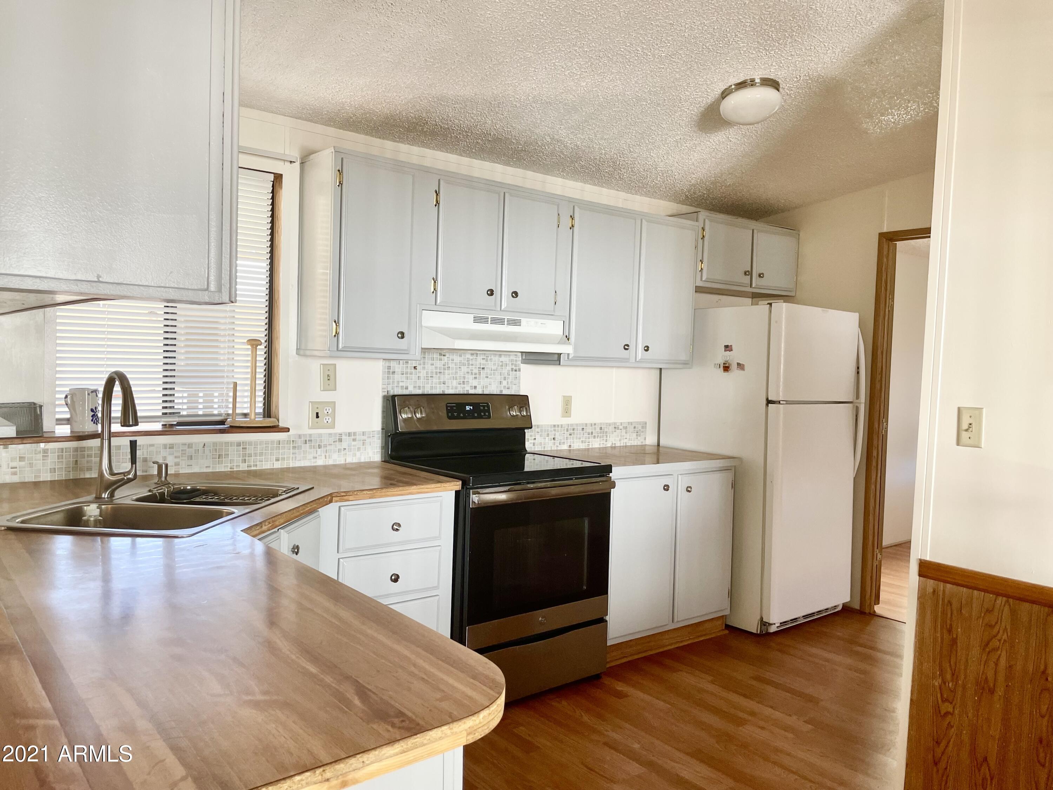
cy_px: 395
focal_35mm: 26
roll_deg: -1.5
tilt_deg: -2.6
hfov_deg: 67.3
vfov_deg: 53.1
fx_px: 791
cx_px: 526
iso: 80
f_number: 1.6
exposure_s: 1/60
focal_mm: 4.2
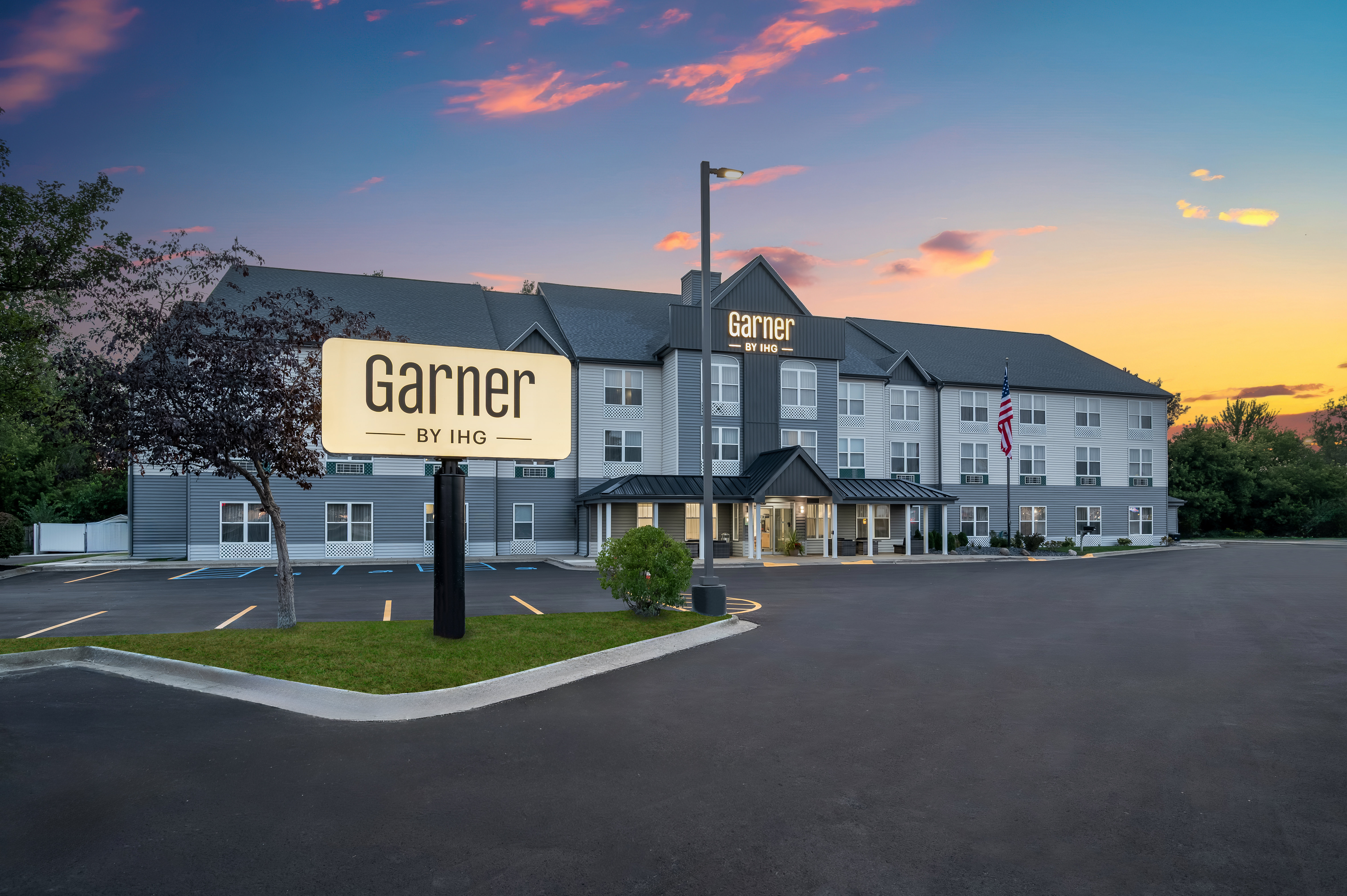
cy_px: 448
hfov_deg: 82.6
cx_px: 674
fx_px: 766
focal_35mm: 20
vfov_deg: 60.6
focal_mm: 20.5
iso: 400
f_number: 8
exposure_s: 1/6
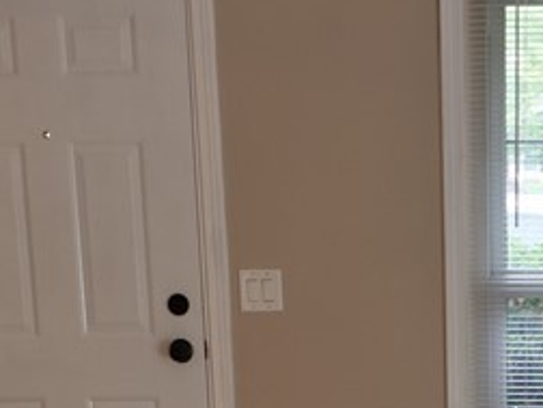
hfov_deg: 16.0
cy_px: 643
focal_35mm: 122
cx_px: 463
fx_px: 1914
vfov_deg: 11.6
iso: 200
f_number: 3
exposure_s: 1/60
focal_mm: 15
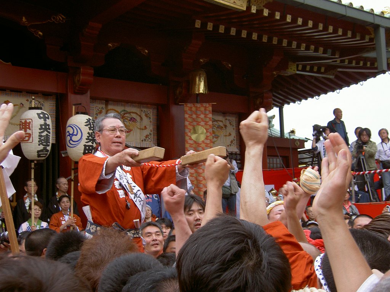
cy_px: 146
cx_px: 195
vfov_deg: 30.9
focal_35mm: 47
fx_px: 530
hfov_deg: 40.4
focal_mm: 7.7
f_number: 3.4
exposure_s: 1/250
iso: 50
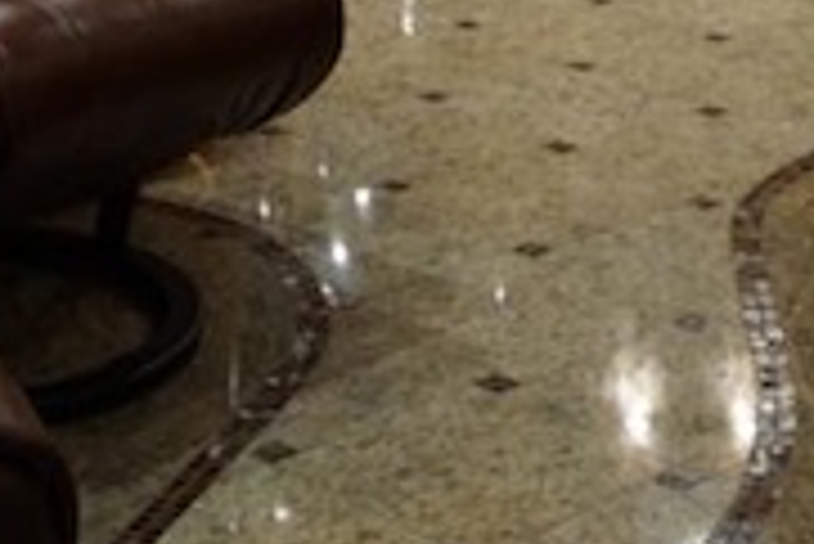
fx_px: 2399
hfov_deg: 19.2
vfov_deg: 11.6
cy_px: -557
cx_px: 513
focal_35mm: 106
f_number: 11
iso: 800
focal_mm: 16
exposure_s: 1/2
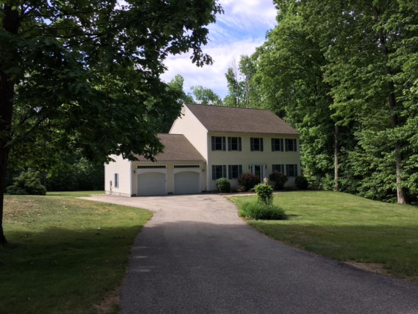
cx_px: 209
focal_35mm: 29
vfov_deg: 48.2
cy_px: 157
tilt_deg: +4.4
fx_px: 350
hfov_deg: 61.7
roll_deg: +1.4
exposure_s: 1/651
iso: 25
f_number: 2.2
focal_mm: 4.15
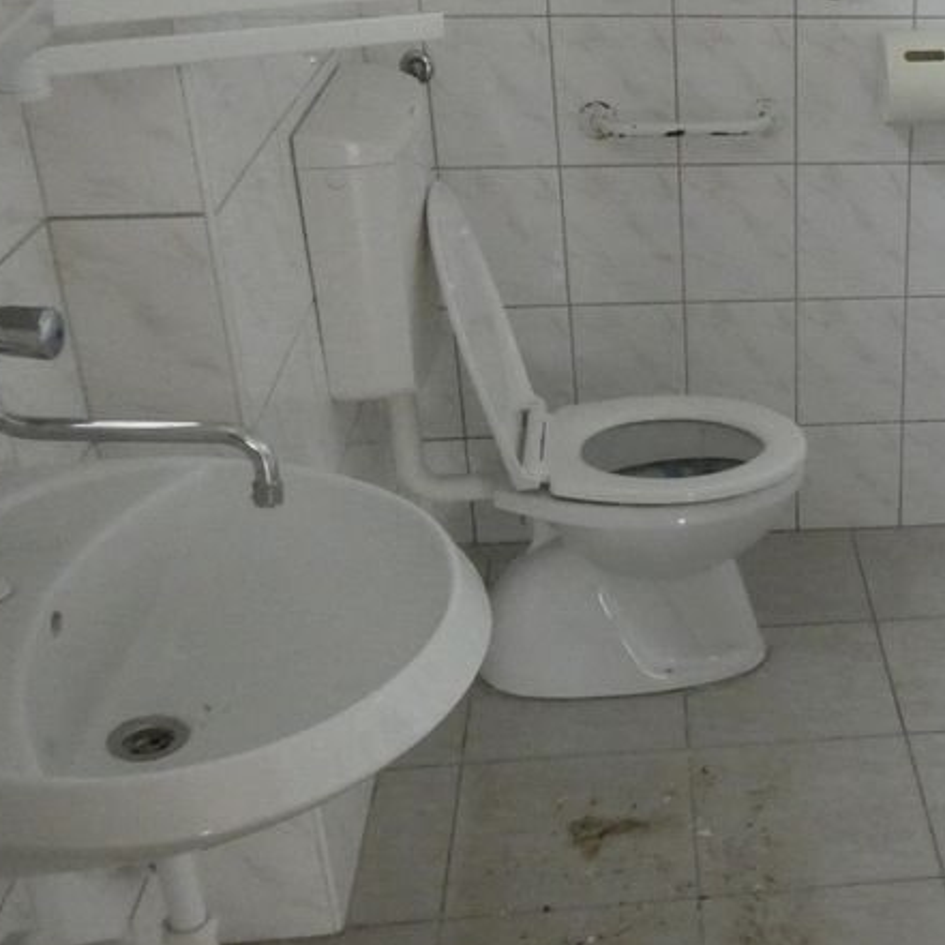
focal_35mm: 51
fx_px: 1575
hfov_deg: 31.3
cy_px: 489
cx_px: 914
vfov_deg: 33.4
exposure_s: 1/80
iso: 1600
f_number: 3.1
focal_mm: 4.6
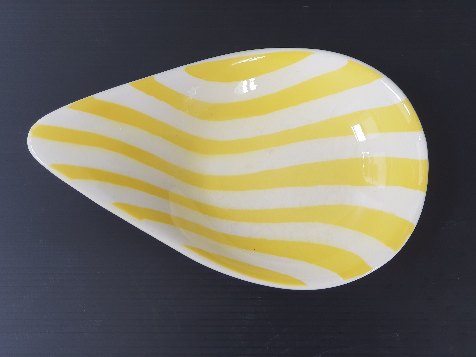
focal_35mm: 52
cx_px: 238
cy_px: 178
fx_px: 715
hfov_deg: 36.8
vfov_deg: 28.0
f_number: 2.4
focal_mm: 6
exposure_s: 1/33
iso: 32
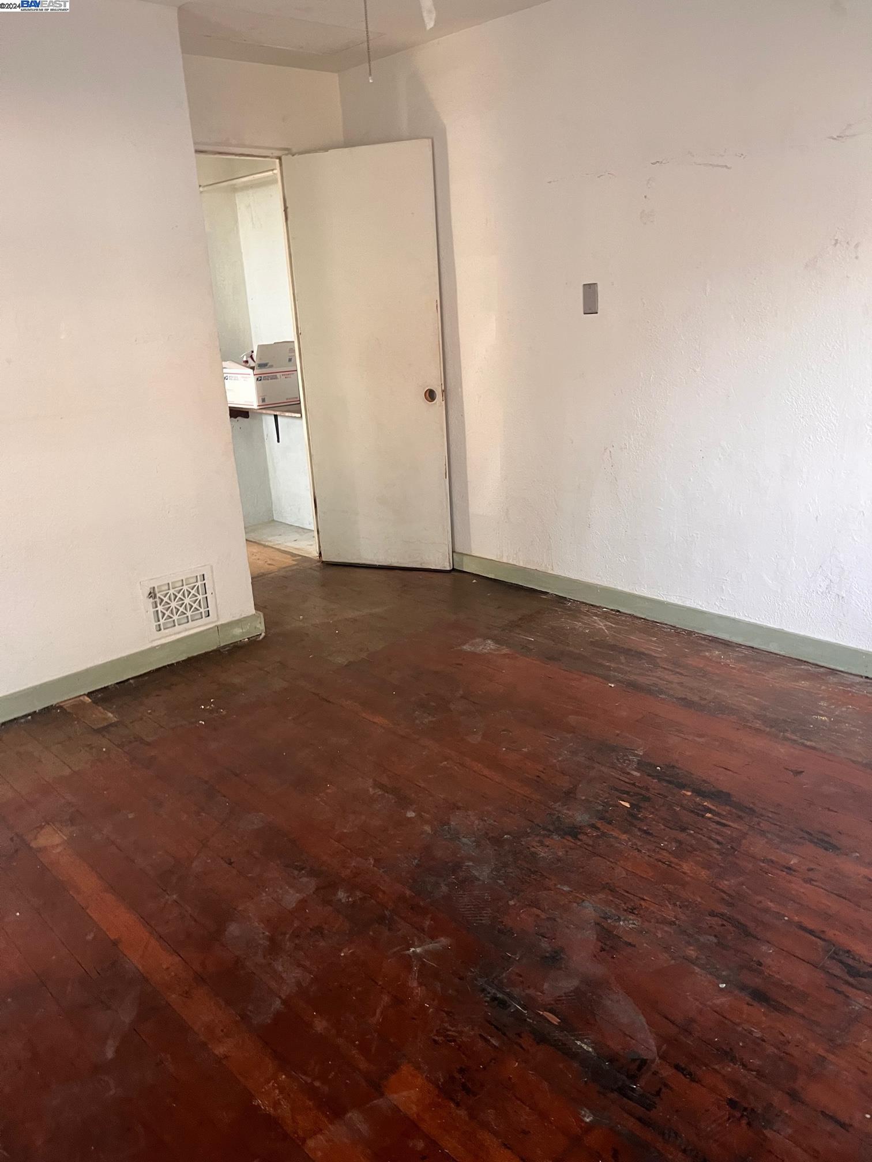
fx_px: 873
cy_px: 581
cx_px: 436
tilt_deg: -15.8
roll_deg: +4.3
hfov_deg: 53.1
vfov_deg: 67.3
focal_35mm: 26
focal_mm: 5.1
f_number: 1.6
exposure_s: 1/60
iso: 250
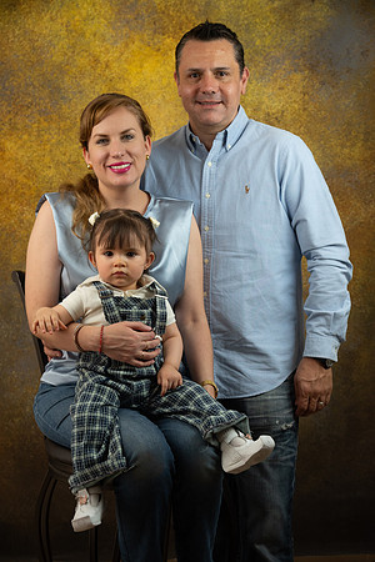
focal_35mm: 52
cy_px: 281
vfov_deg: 38.2
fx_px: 812
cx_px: 188
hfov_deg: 26.0
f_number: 5.6
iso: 1000
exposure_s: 1/200
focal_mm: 52
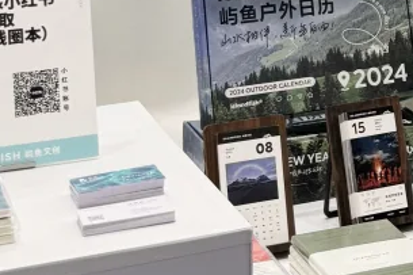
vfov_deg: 10.7
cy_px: -259
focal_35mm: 118
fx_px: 1353
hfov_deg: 16.5
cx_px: 515
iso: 100
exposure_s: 1/127
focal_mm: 6.76
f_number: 1.78
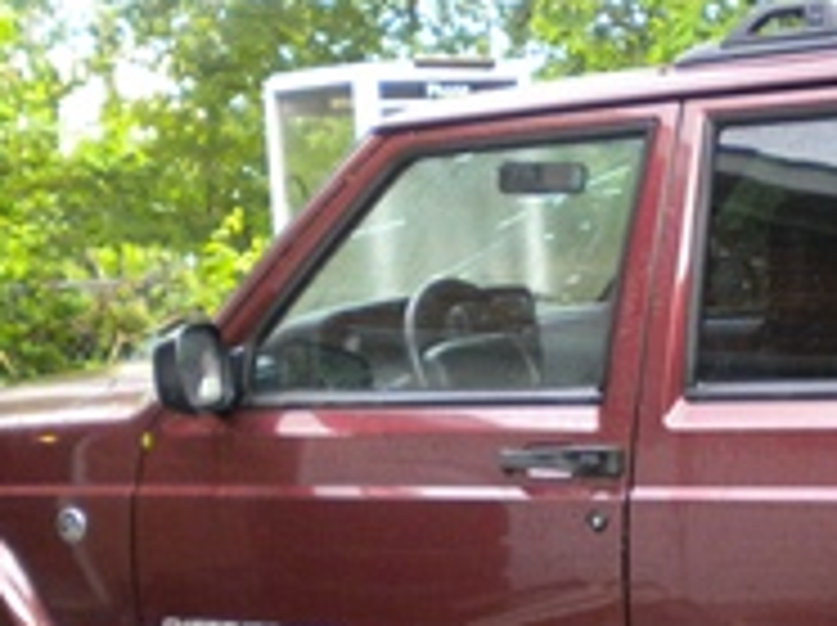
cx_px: 621
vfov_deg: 17.0
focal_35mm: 86
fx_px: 2077
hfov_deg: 22.6
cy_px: 518
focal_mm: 6.3
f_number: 3.1
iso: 353
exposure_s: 1/66
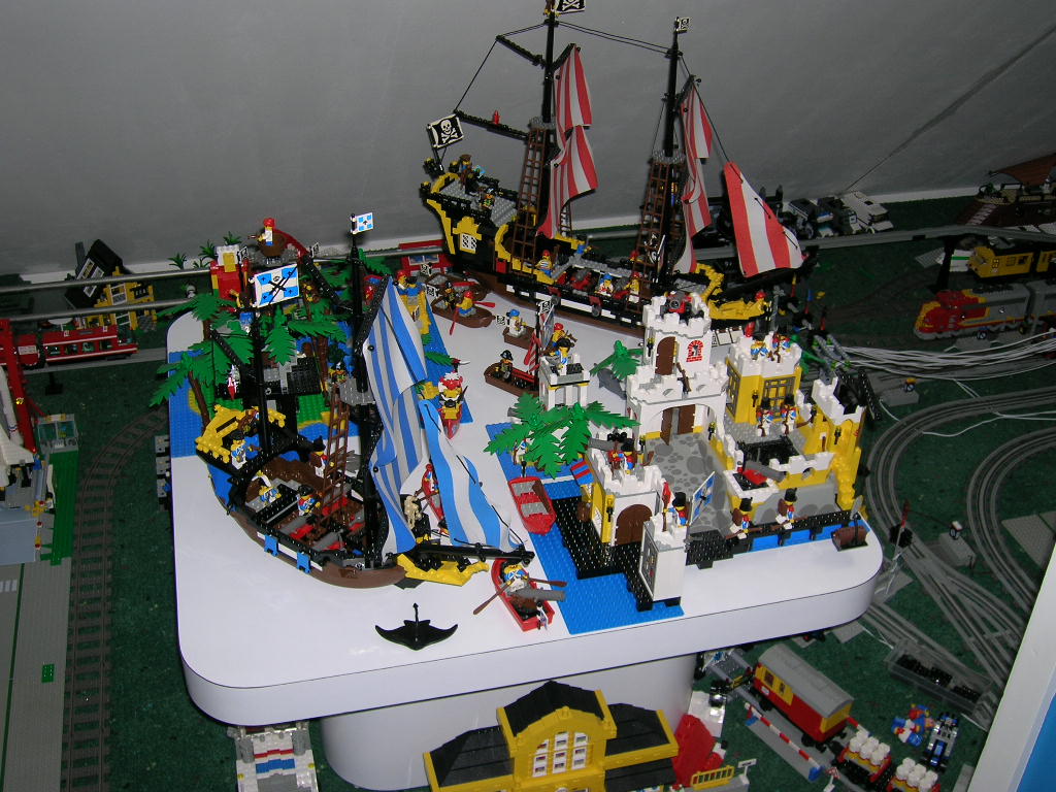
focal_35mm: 38
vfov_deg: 37.7
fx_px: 1159
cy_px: 396
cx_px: 528
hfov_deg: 49.0
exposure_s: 1/60.1
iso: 50
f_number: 3
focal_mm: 6.4
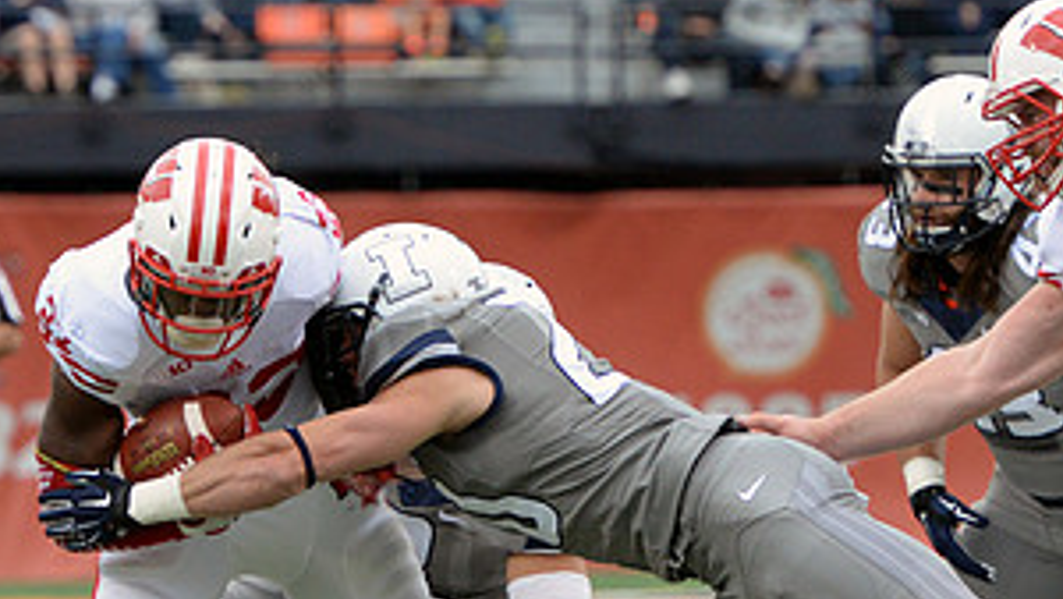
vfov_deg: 2.4
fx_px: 14296
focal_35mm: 507
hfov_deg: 4.3
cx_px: 563
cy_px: 466
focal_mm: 250
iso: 1600
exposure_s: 1/800
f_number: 7.1
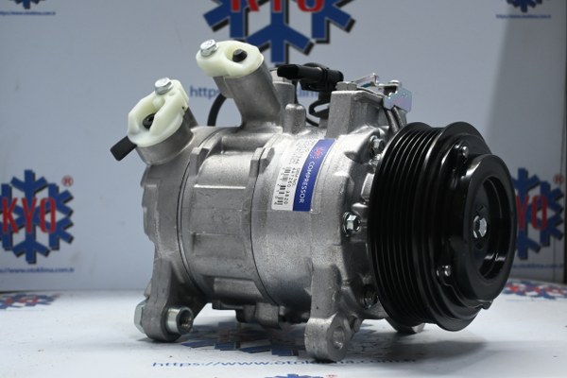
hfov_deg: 32.6
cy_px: 189
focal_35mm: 62
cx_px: 284
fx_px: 969
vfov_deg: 22.1
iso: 1250
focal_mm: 41
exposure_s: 1/60
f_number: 5.6
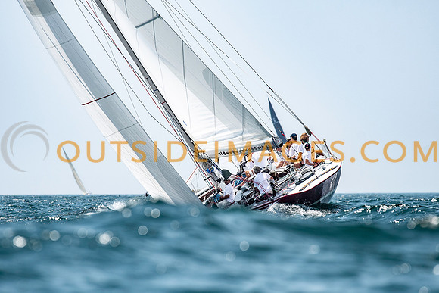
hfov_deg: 4.4
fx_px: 5697
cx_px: 220
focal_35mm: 467
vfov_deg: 2.9
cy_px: 146
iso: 320
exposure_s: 1/2500
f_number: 5.6
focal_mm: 300
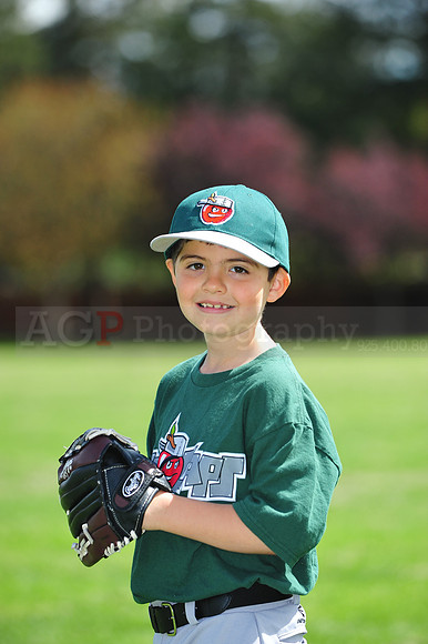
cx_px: 214
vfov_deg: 10.3
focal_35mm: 200
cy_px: 322
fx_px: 3571
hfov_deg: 6.9
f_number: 5
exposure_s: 1/1250
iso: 400
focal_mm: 200
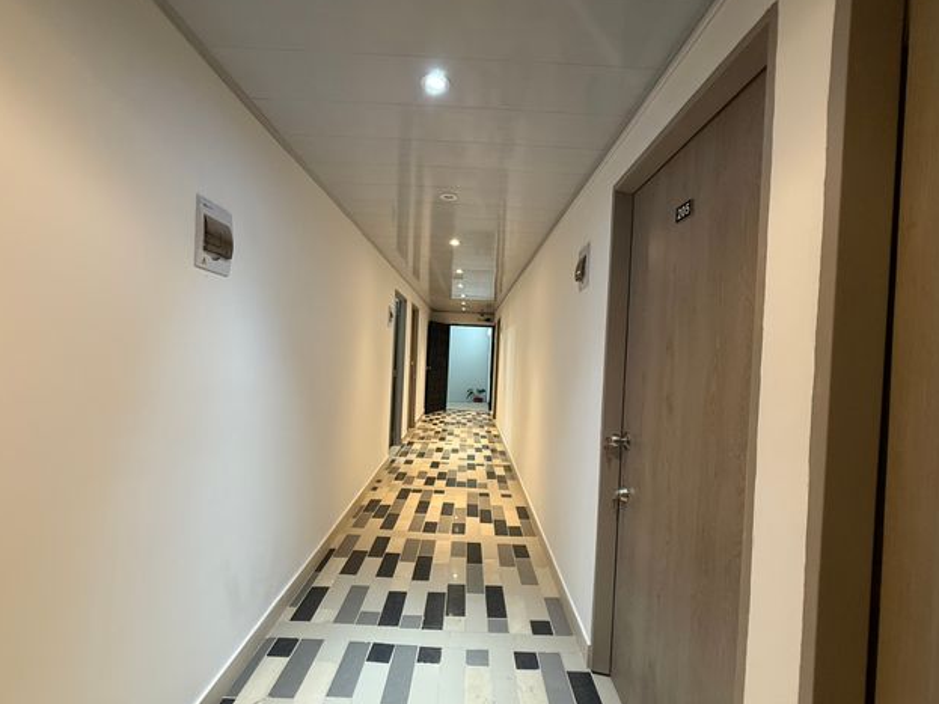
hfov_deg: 98.2
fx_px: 407
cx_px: 470
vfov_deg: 81.7
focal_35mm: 15
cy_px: 357
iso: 400
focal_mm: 2.22
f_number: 2.2
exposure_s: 1/60
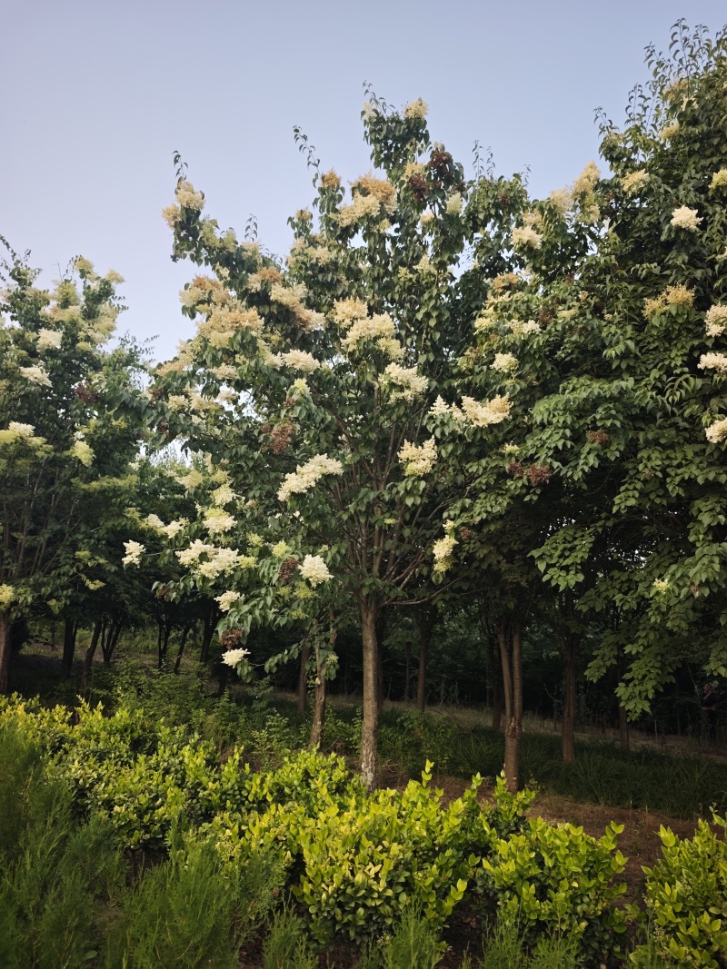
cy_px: 484
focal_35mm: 23
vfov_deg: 73.9
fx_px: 644
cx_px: 364
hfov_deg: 58.9
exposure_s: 1/319
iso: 50
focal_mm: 6.68
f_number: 1.44
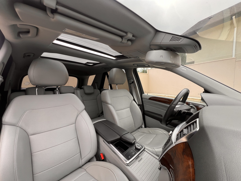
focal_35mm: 13
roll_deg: -0.6
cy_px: 90
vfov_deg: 89.9
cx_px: 120
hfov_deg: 106.2
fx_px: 91
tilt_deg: -3.8
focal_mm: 1.57
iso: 32
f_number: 1.8
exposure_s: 1/320
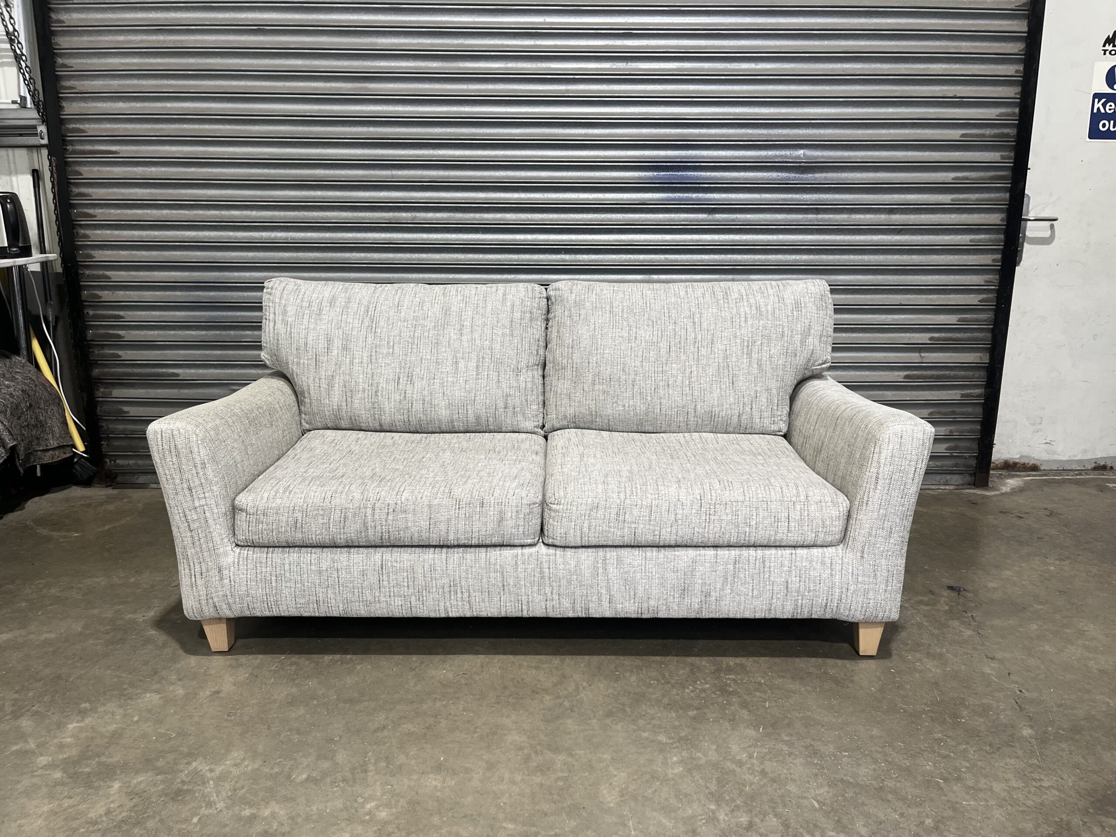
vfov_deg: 53.1
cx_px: 558
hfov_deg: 67.3
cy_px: 418
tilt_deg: -13.8
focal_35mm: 26
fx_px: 838
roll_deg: +0.3
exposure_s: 1/100
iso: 125
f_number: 1.6
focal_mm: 5.1
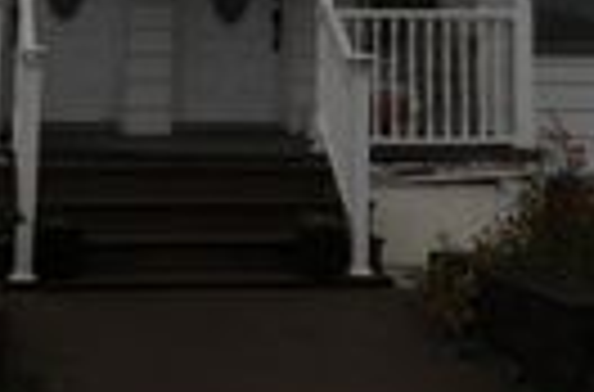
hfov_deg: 21.1
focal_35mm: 97
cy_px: -239
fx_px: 1593
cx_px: 324
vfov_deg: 13.1
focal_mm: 17
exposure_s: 1/250
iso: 200
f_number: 8
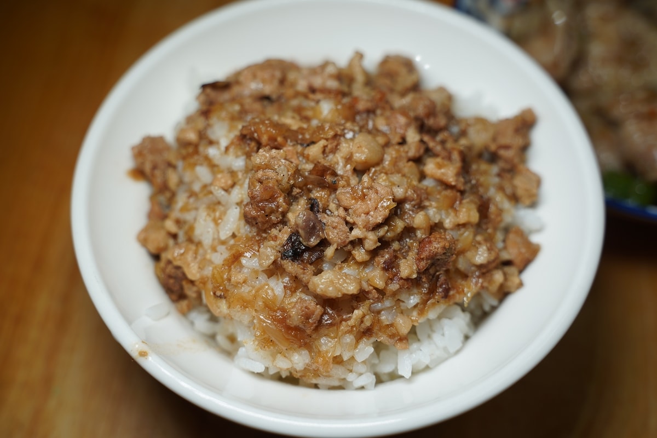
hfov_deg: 47.4
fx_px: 748
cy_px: 219
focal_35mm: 41
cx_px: 328
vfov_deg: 32.6
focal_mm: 41
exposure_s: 1/80
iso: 100
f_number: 4.5
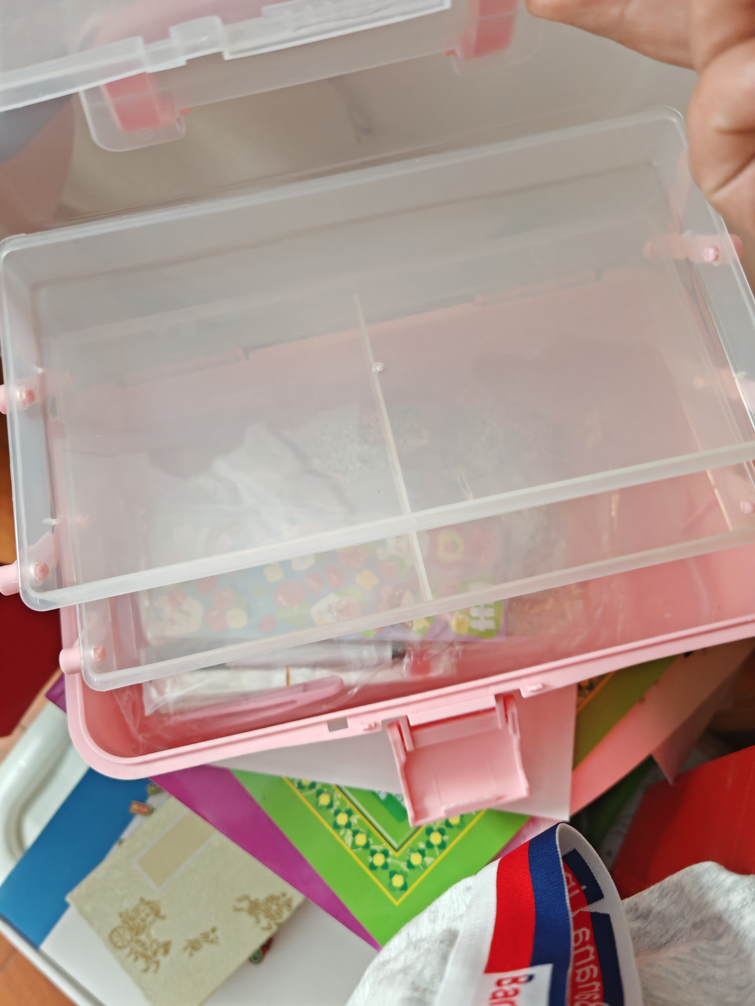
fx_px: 785
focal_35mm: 27
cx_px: 378
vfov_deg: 65.3
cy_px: 503
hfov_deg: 51.4
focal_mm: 6.67
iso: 800
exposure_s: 1/33
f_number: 1.9
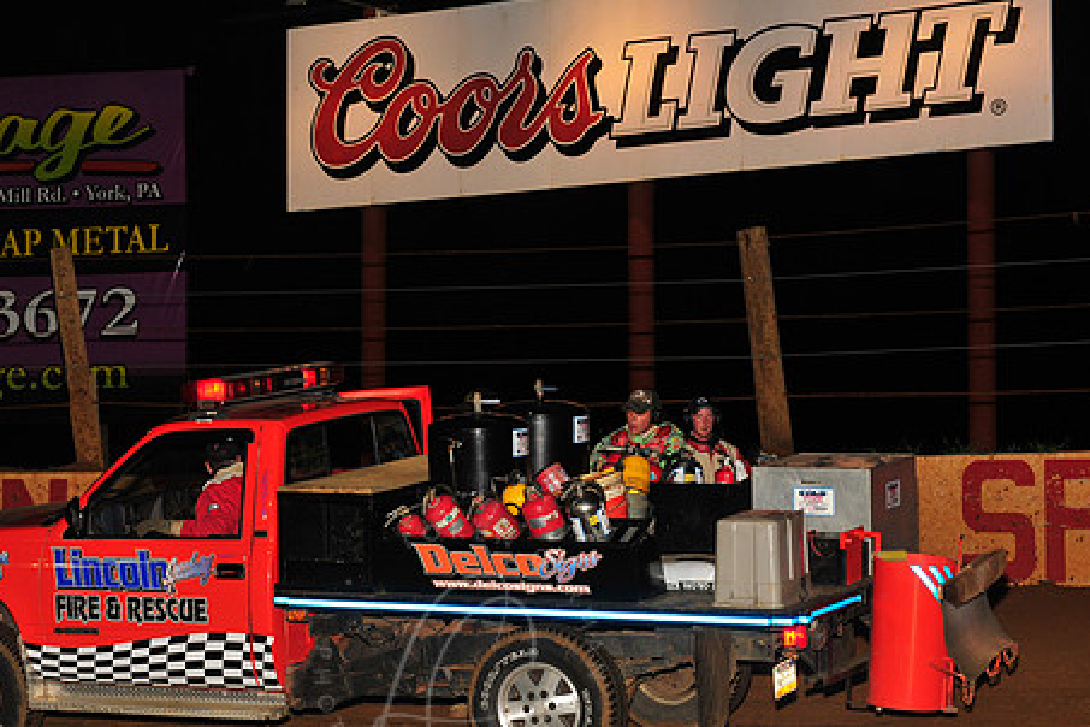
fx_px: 3875
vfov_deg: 10.7
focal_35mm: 128
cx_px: 457
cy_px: 445
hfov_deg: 16.0
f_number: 9
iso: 1000
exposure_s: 1/250
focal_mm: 100
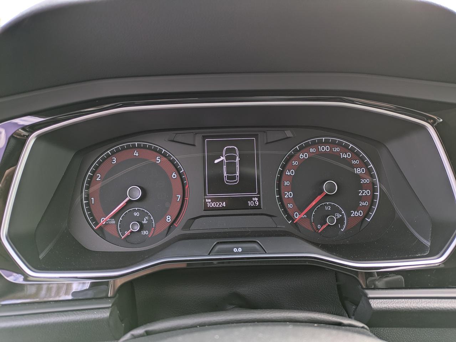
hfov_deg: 69.4
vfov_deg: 54.9
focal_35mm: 25
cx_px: 228
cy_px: 171
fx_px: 329
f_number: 1.89
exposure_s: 1/132
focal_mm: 5.43
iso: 63
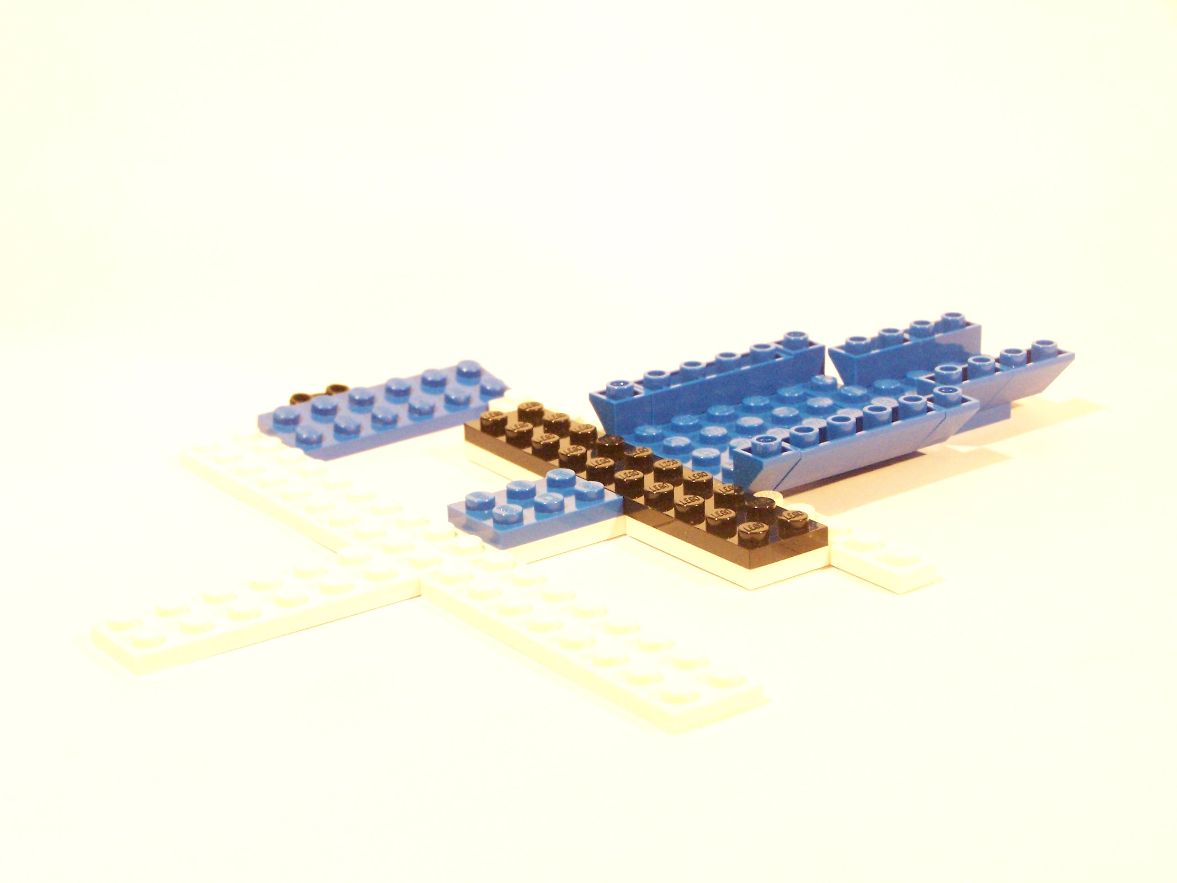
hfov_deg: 28.2
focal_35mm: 69
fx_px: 2346
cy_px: 442
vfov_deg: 21.3
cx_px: 588
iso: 400
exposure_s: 1/20
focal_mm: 11.5
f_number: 3.6
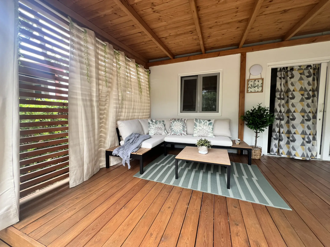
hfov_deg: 106.2
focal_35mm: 13
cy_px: 124
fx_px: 124
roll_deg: -0.4
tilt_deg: -4.3
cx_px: 165
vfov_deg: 89.9
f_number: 1.8
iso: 50
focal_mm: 1.57
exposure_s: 1/99
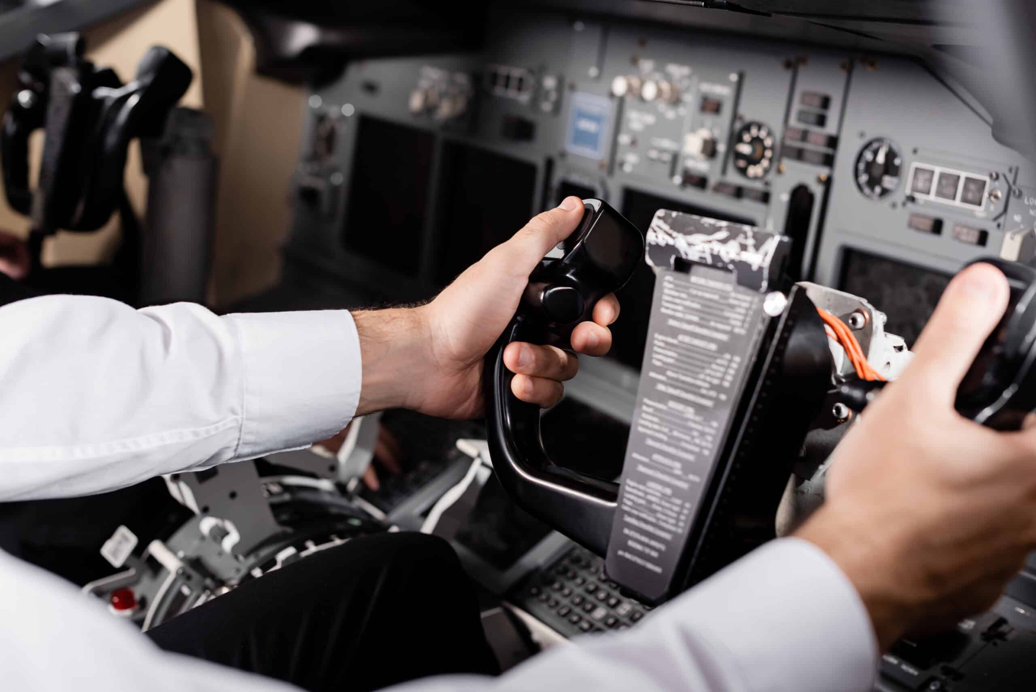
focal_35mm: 50
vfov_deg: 27.0
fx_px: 1439
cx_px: 518
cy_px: 346
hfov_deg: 39.6
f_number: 4
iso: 100
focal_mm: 50
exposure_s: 1/200
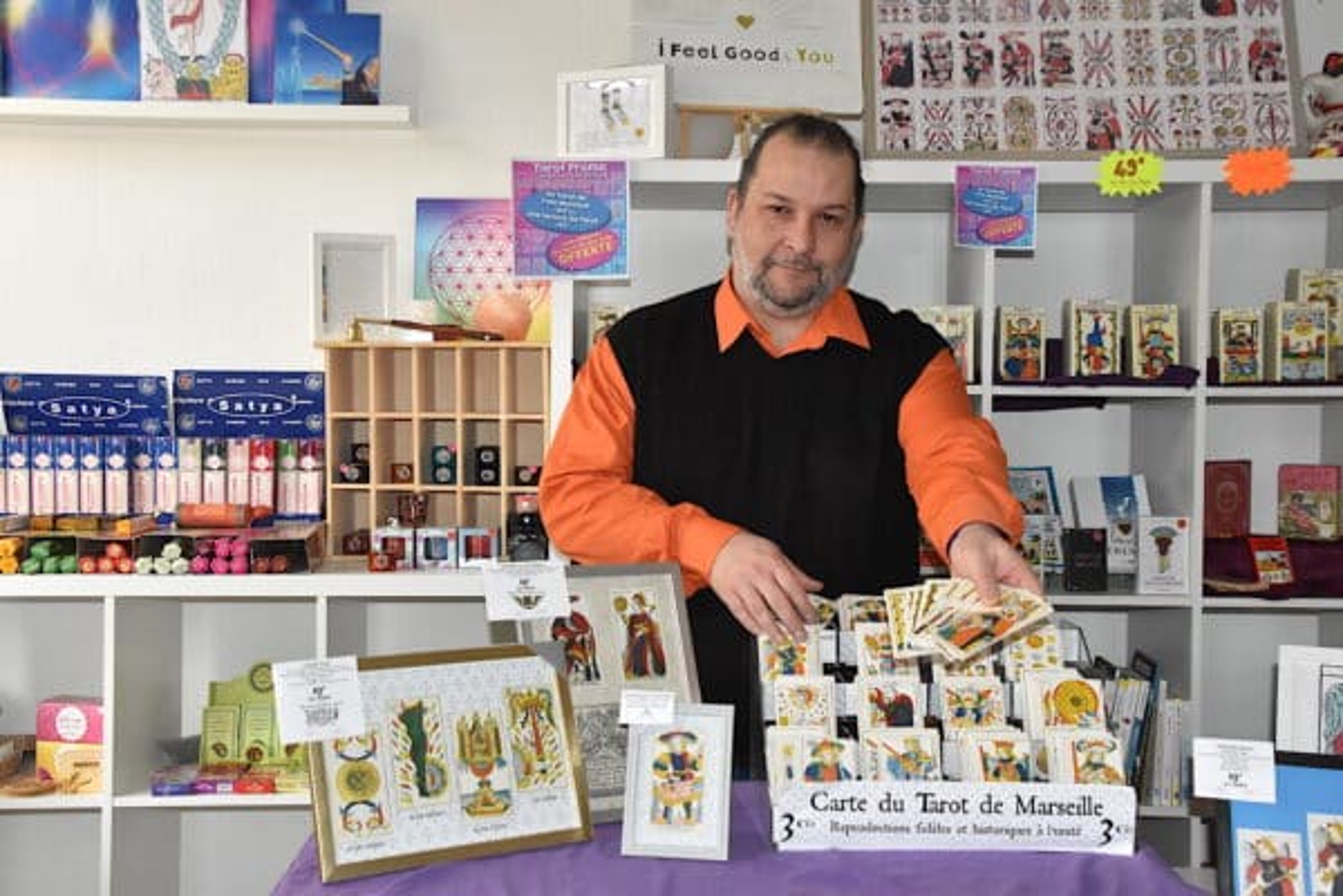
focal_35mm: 42
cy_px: 448
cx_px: 672
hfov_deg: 46.4
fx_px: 1567
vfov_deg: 31.9
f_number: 6.3
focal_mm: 28
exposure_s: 1/200
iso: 1600
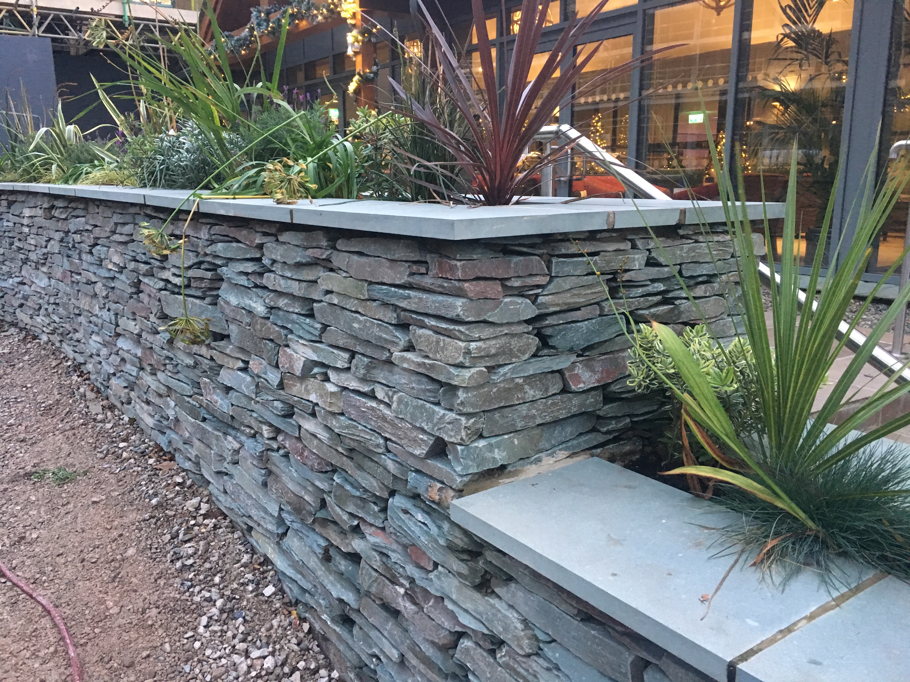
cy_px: 341
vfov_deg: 48.2
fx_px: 762
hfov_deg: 61.7
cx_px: 455
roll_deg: -0.3
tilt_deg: -10.9
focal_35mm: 29
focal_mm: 4.15
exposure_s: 1/25
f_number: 2.2
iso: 200
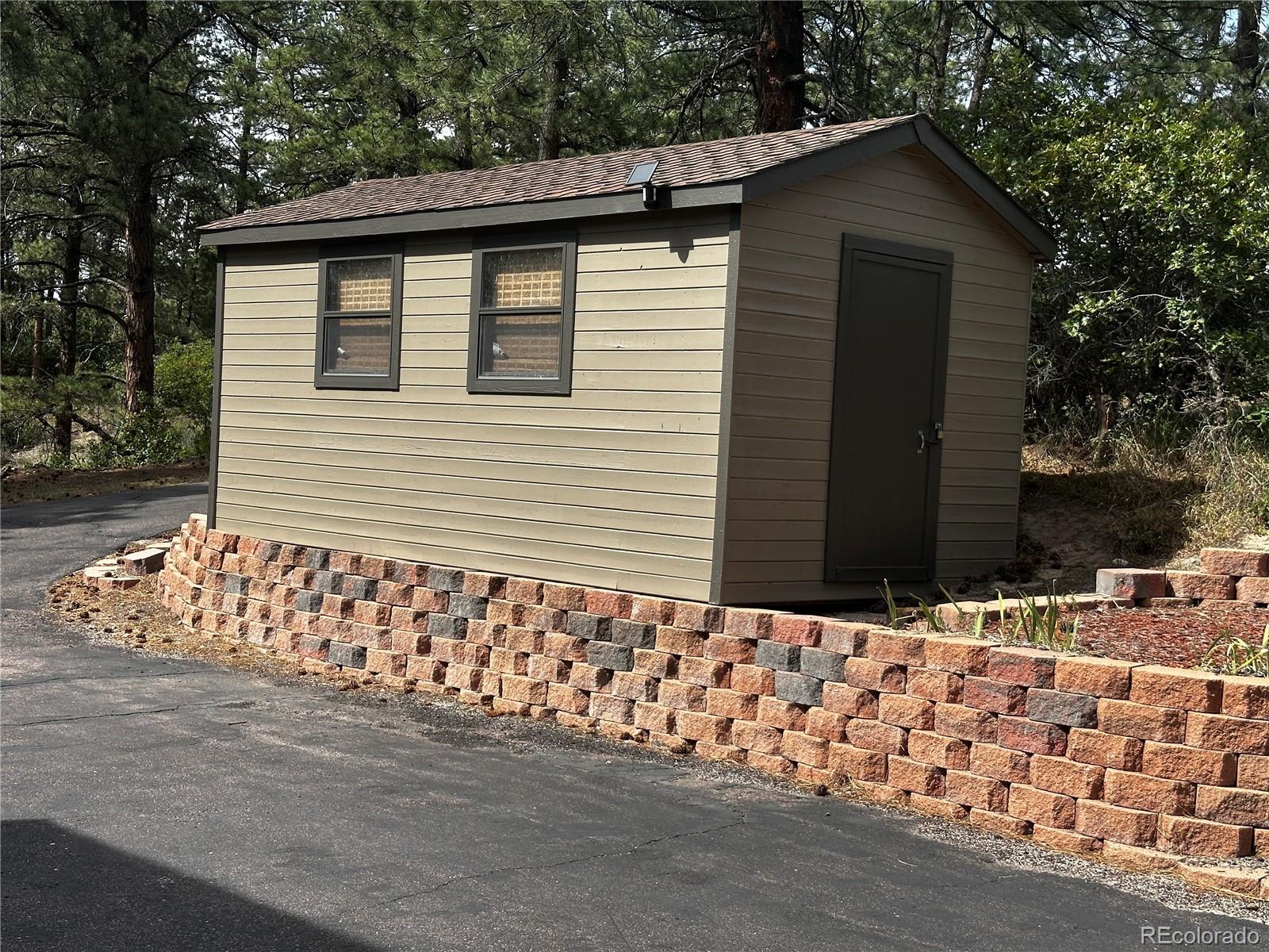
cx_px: 634
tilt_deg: -1.8
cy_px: 476
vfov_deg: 30.3
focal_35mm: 48
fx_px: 1760
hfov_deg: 39.7
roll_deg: -3.2
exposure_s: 1/2532
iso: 64
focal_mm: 6.86
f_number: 1.78
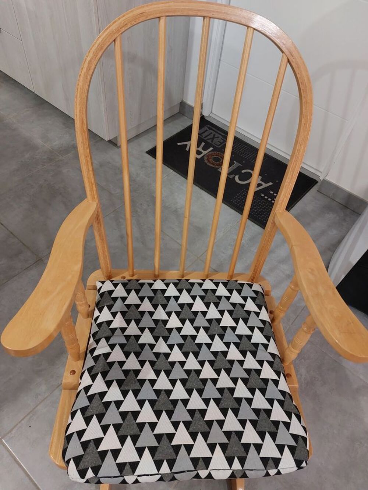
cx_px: 184
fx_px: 340
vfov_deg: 71.6
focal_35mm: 24
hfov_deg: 56.8
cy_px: 245
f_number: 1.8
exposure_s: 1/33
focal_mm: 5.23
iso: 500
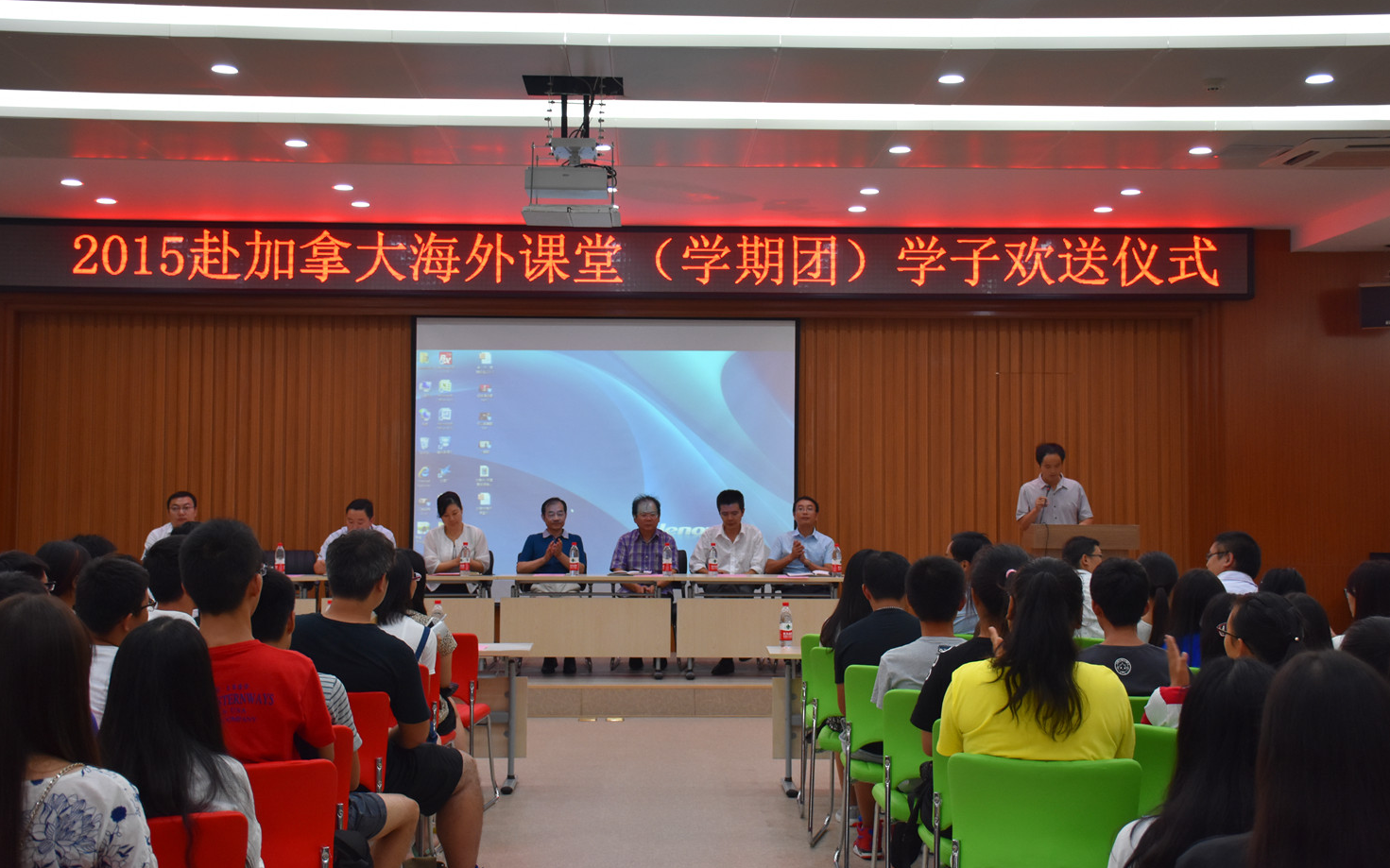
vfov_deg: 24.4
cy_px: 398
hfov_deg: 38.2
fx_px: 2008
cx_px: 692
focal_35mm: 53
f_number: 5
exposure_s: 1/100
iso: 800
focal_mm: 34
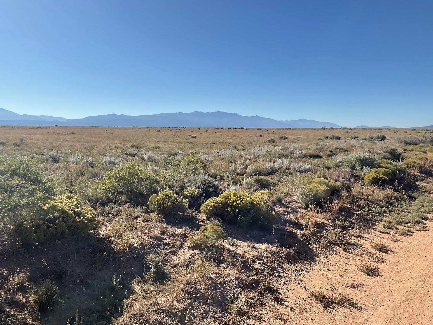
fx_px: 375
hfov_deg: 60.0
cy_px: 166
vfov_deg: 46.8
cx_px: 212
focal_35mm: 30
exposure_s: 1/2667
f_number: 1.8
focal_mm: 3
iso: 16
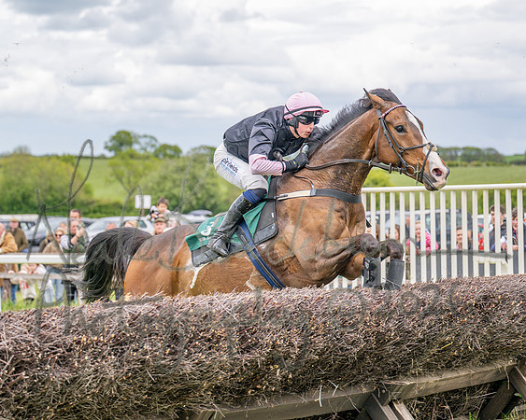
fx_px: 1464
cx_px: 198
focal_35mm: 94
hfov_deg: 20.3
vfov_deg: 16.3
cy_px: 191
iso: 200
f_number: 2.8
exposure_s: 1/1600
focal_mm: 70
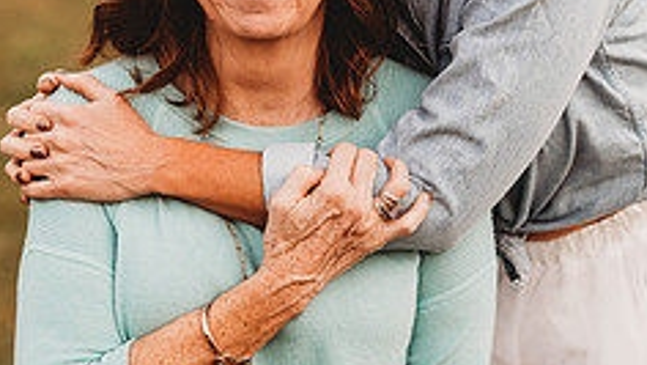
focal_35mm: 170
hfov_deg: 12.7
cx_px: 340
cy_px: 41
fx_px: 2918
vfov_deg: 7.1
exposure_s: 1/125
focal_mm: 85
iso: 125
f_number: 2.2
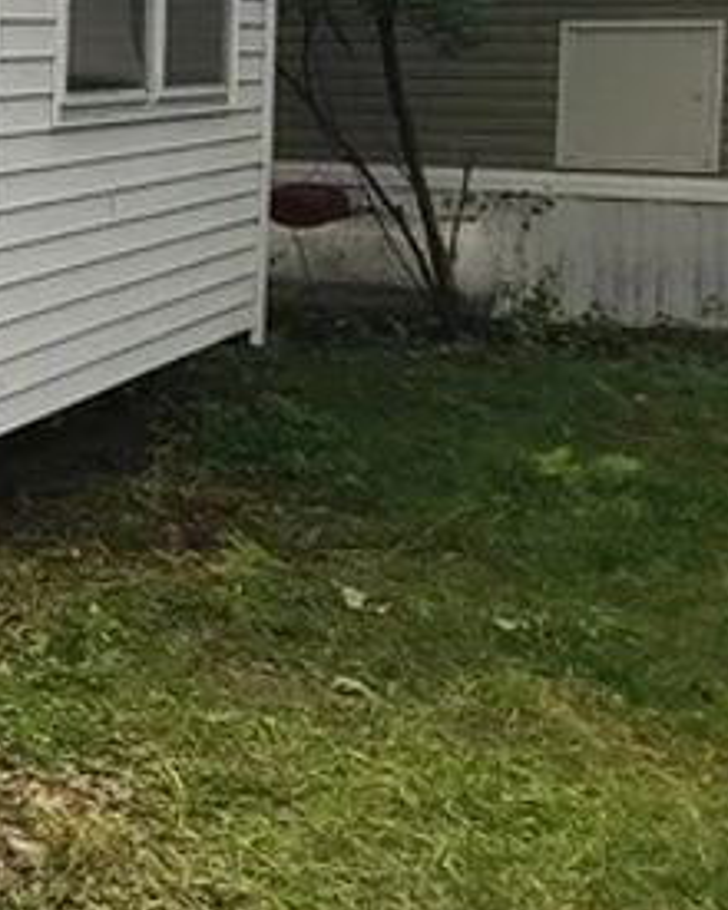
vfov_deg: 28.9
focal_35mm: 63
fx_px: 1697
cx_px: -940
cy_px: 108
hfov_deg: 15.5
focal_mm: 2.2
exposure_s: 1/210
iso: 50
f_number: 2.2
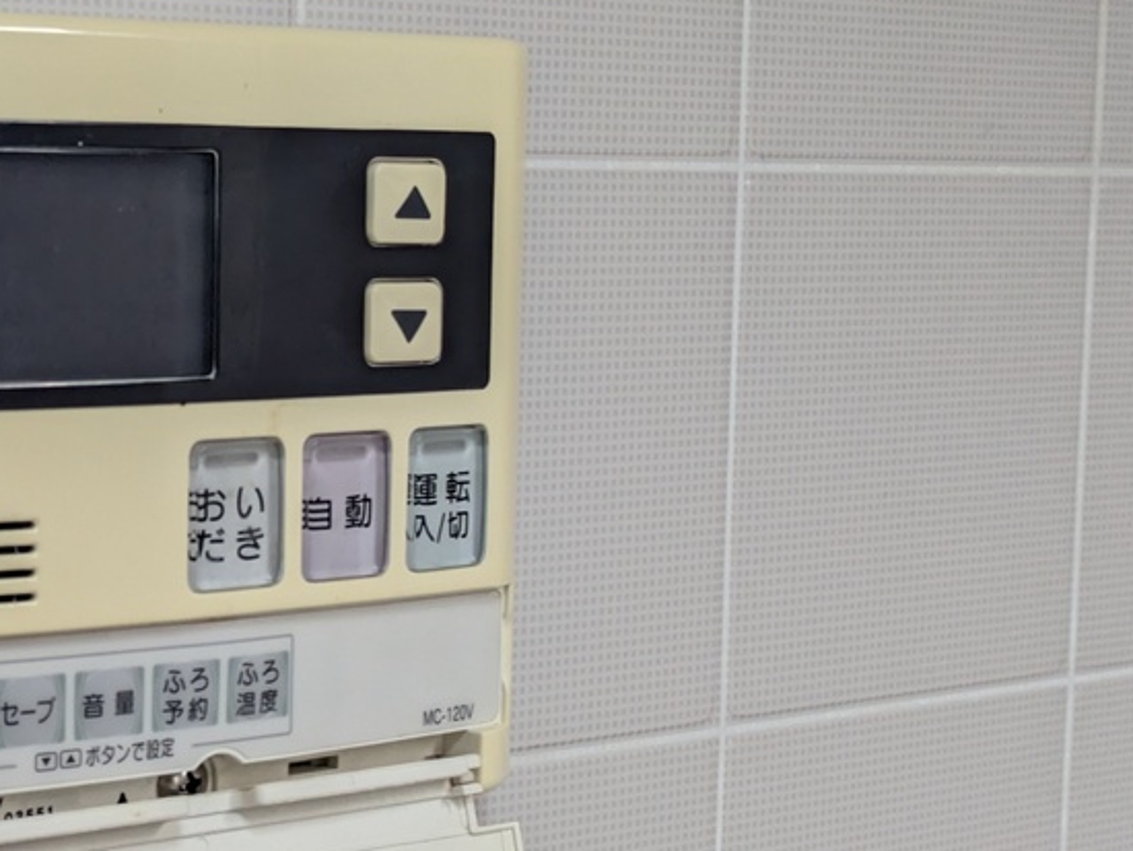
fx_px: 2914
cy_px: 513
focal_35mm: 89
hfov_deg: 21.6
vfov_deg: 16.6
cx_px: 171
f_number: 1.89
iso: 72
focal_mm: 5.43
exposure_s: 1/50
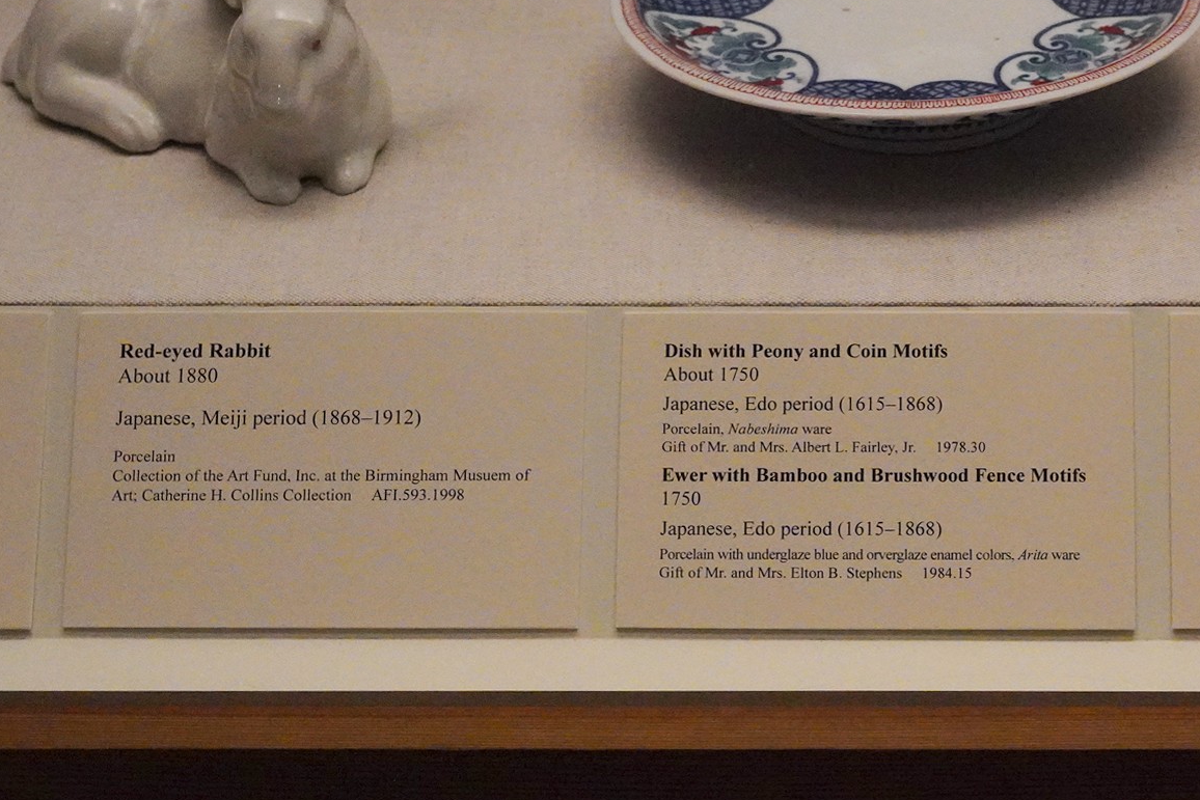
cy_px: 195
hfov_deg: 30.6
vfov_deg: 21.1
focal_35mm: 64
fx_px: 2133
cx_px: 982
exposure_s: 1/100
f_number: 5.6
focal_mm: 37
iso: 12800
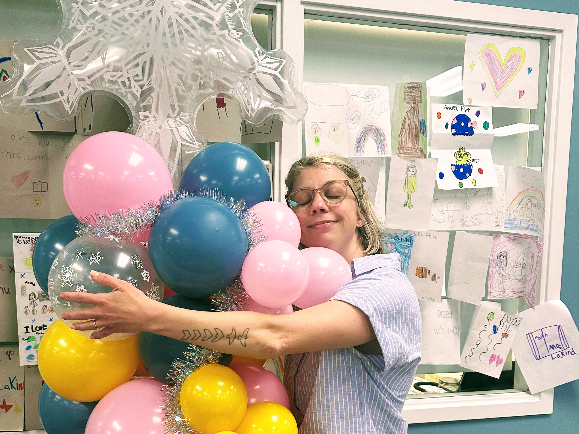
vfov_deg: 38.1
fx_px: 619
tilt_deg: -6.8
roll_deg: +1.0
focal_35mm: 37
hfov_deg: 50.1
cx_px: 272
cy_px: 298
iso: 200
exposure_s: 1/120
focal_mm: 6.86
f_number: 1.78
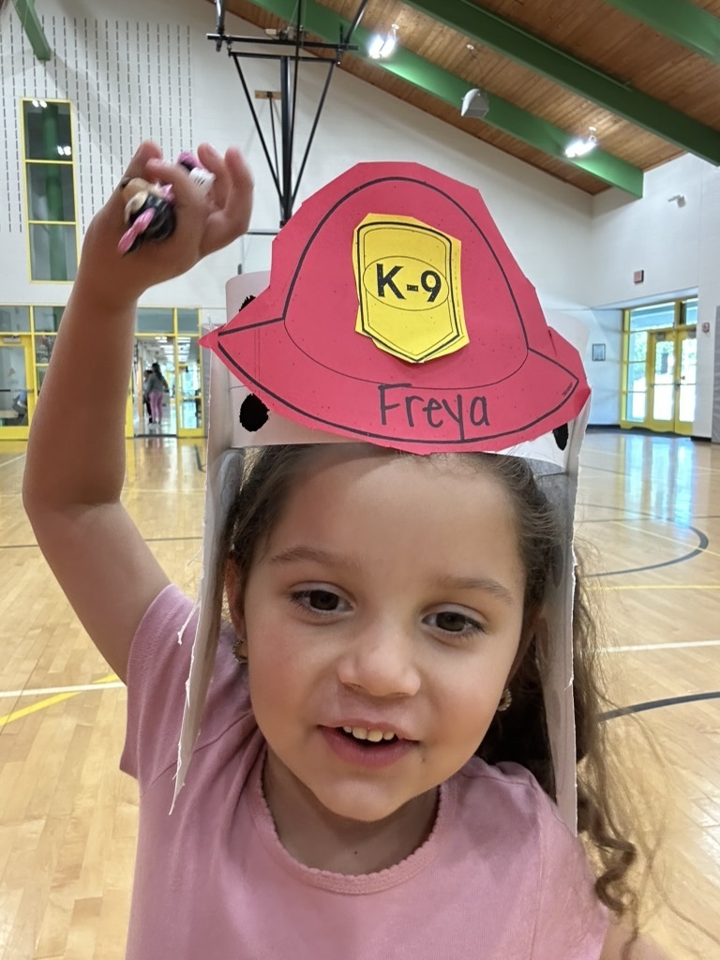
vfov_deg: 60.0
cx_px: 360
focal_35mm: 30
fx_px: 832
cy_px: 480
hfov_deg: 46.8
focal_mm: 2.69
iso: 160
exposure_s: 1/60
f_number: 1.9
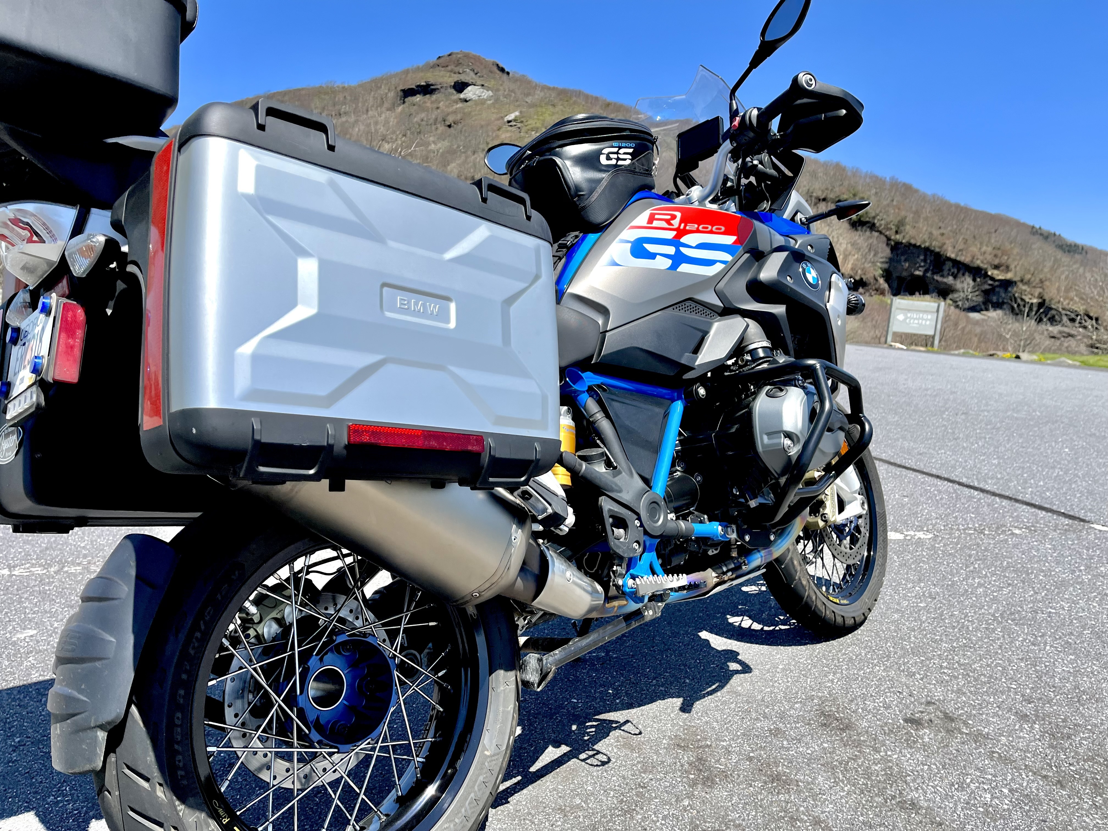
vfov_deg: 53.1
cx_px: 554
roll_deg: -2.9
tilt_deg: -7.0
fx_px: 832
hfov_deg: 67.3
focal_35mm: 26
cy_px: 416
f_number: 1.6
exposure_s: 1/3413
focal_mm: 5.1
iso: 50
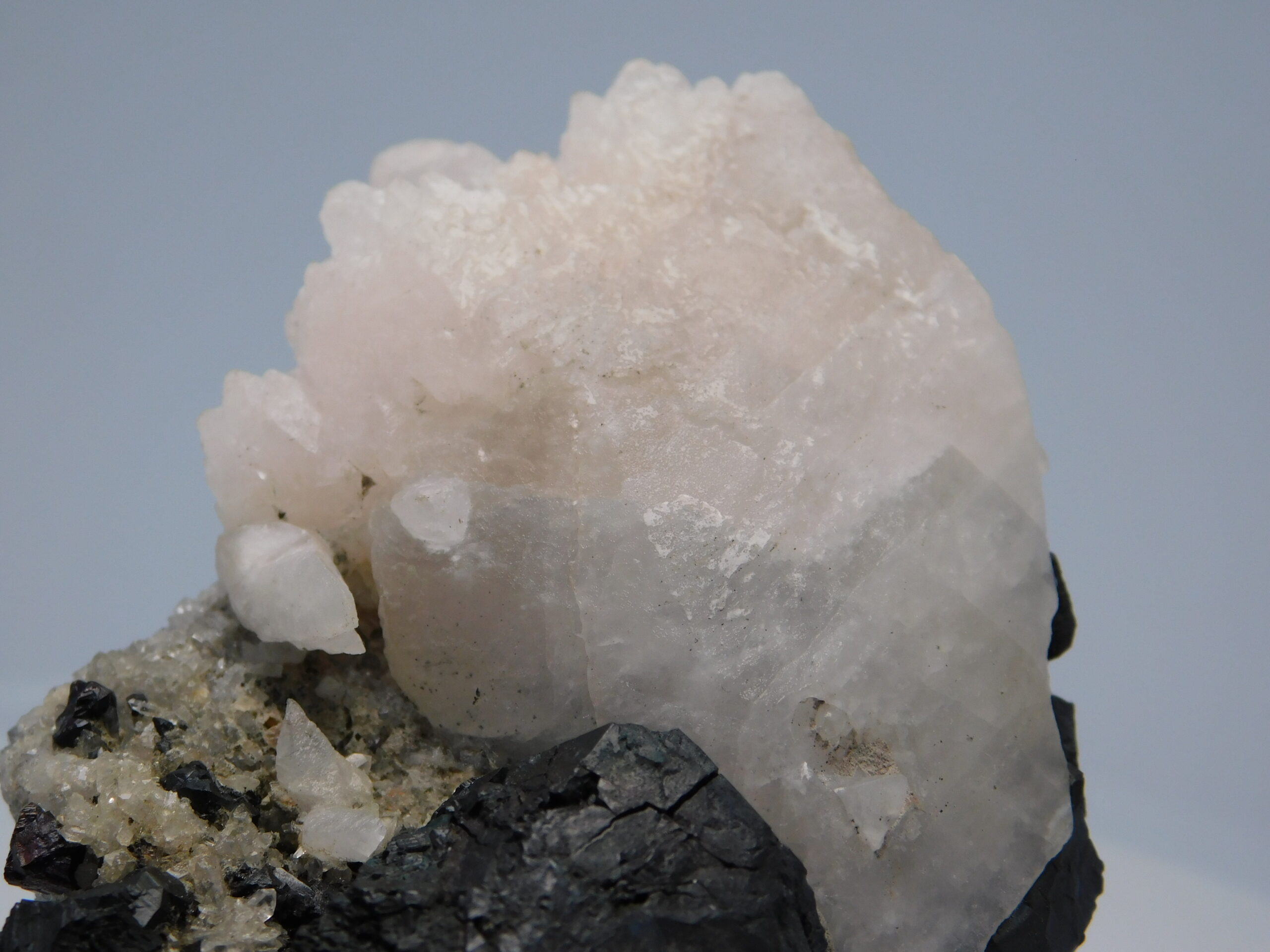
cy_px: 476
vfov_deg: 16.2
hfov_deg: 21.5
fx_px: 3339
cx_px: 635
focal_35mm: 91
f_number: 4.5
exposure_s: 1/320
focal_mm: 16.1
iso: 125
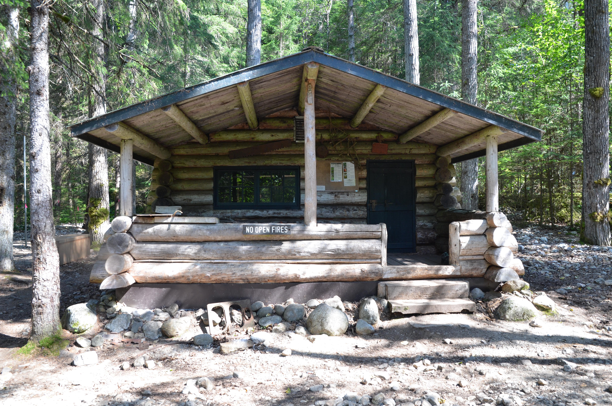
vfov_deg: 52.9
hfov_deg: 73.9
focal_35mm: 24
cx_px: 306
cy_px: 203
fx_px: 407
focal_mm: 16
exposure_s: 1/80
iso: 250
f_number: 5
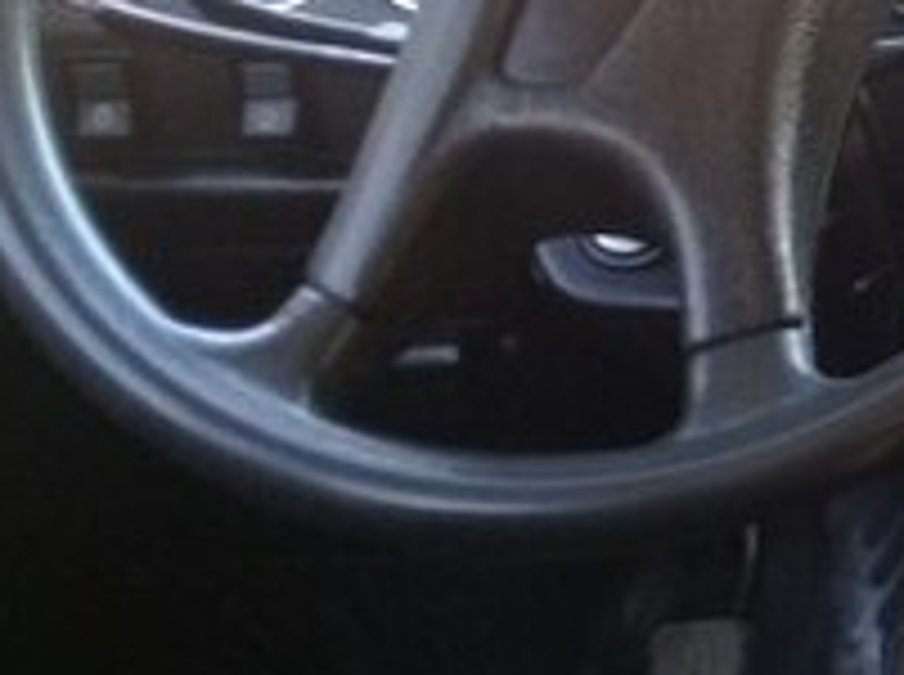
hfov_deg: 17.0
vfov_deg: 14.3
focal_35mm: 102
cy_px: 101
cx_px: 1439
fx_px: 2659
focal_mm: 3.3
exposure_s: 1/33
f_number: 2.2
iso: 64
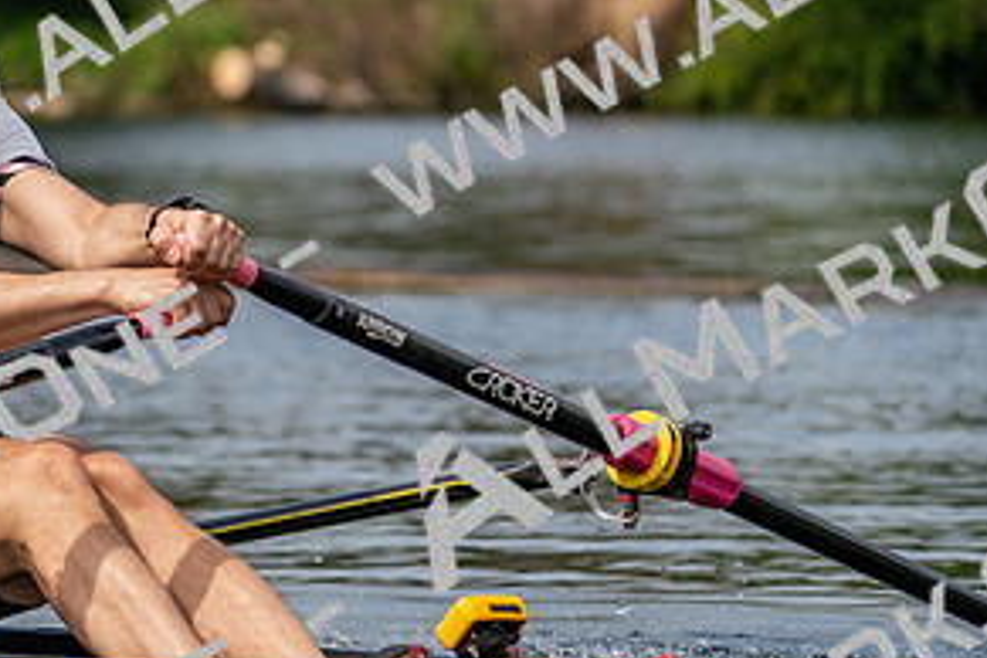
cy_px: 273
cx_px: 125
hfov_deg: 5.2
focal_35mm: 398
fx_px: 10911
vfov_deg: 3.5
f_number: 5.6
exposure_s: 1/1600
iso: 250
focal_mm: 200
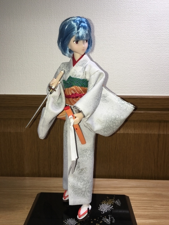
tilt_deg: -10.3
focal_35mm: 29
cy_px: 112
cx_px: 84
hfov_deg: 48.2
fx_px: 189
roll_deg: -0.7
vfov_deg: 61.7
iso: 25
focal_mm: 4.15
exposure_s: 1/65
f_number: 2.2
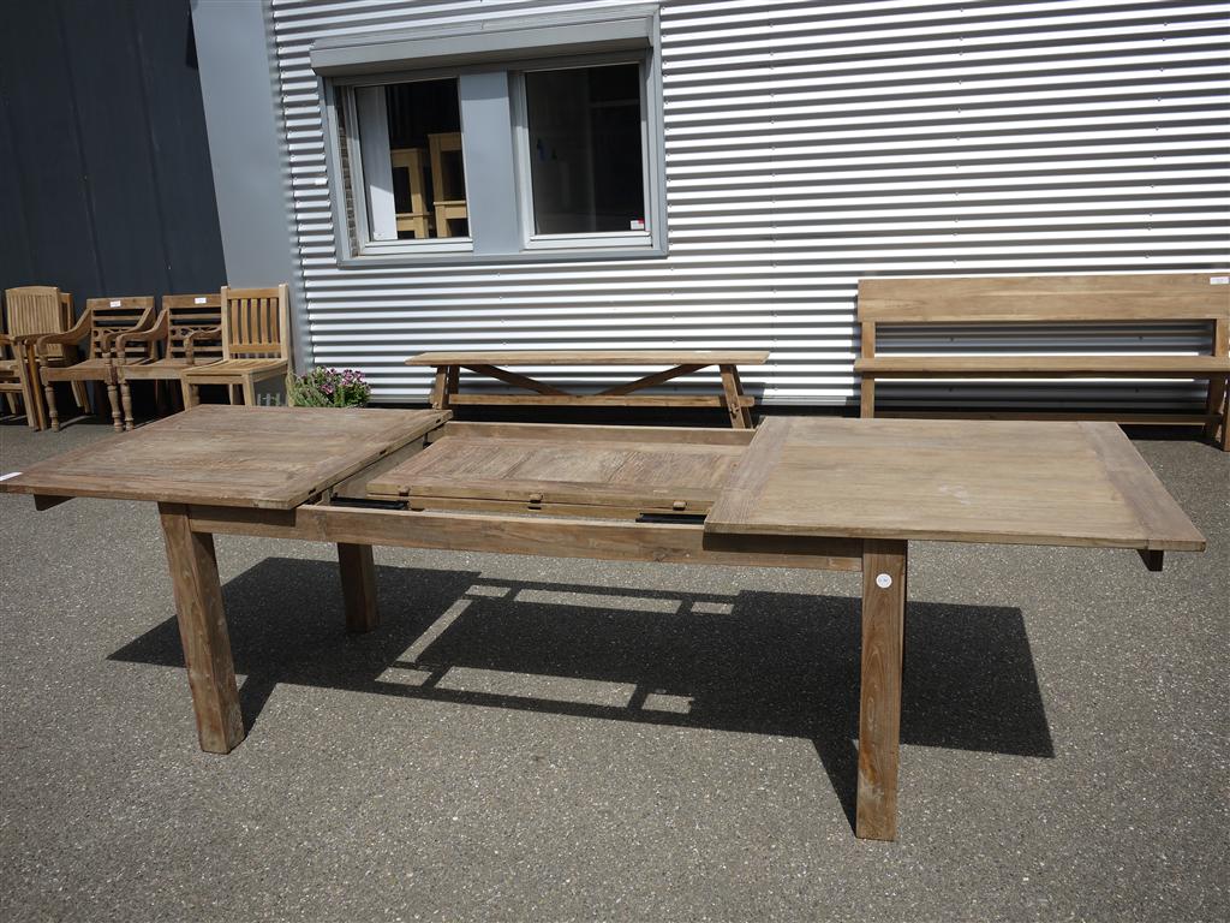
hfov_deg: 63.4
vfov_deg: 49.7
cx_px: 615
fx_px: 995
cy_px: 462
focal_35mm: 28
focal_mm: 14
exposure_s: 1/2000
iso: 100
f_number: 4
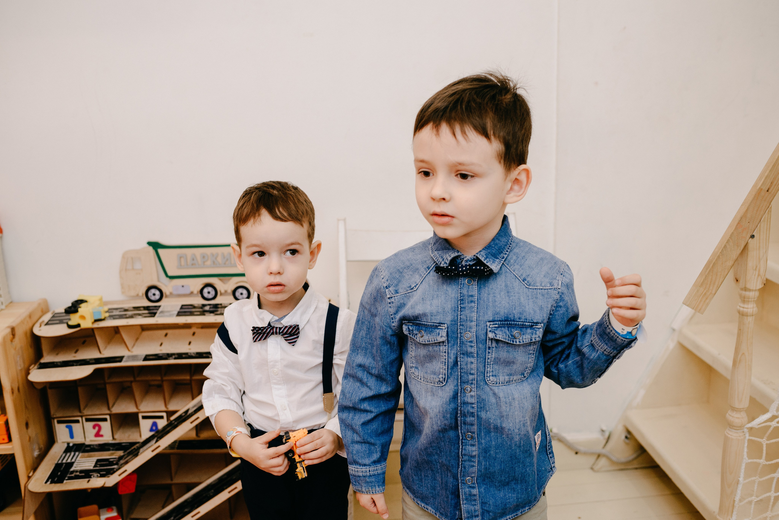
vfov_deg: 37.9
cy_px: 260
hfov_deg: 54.4
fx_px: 758
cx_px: 390
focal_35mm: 35
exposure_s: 1/160
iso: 400
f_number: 3.2
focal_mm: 35
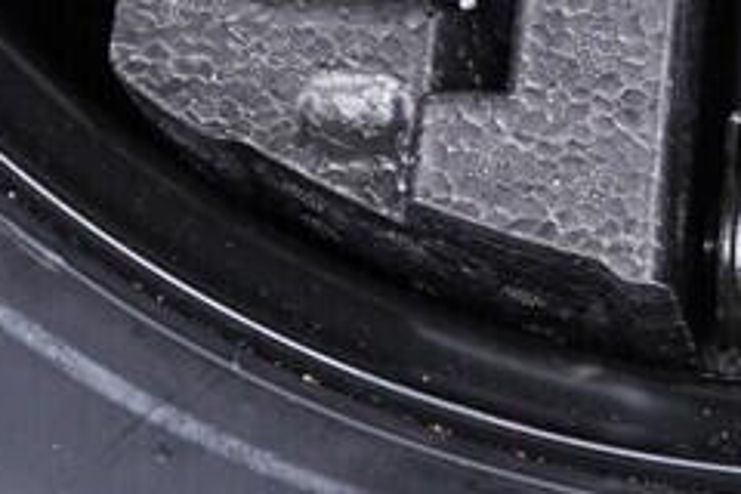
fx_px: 4446
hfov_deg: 9.4
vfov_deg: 6.2
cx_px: 868
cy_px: -346
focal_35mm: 216
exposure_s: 1/40
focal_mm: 24
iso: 500
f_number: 2.8
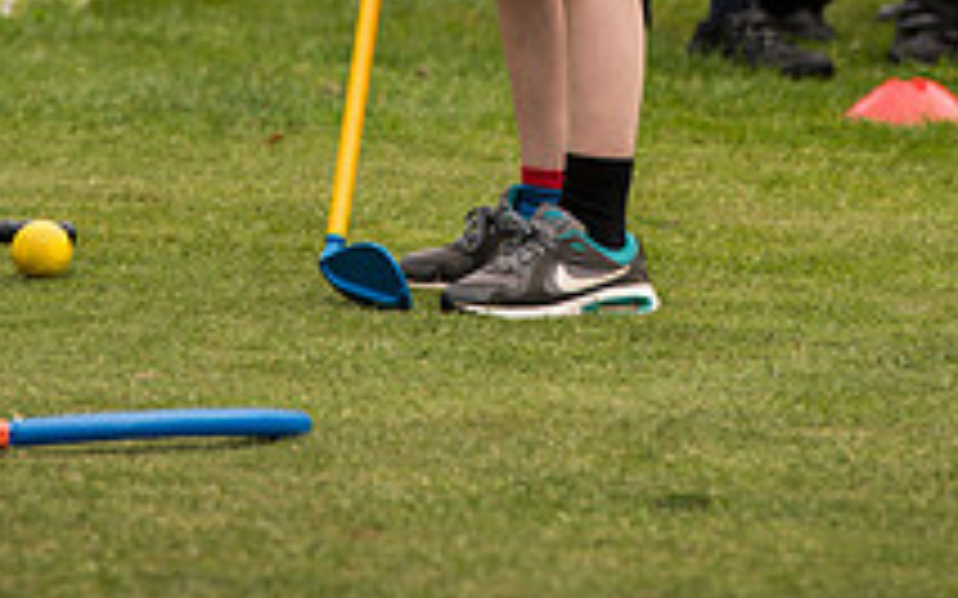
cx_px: 454
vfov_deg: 3.3
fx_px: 10415
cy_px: -396
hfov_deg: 5.3
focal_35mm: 399
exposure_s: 1/640
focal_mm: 185
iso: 400
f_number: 5.6
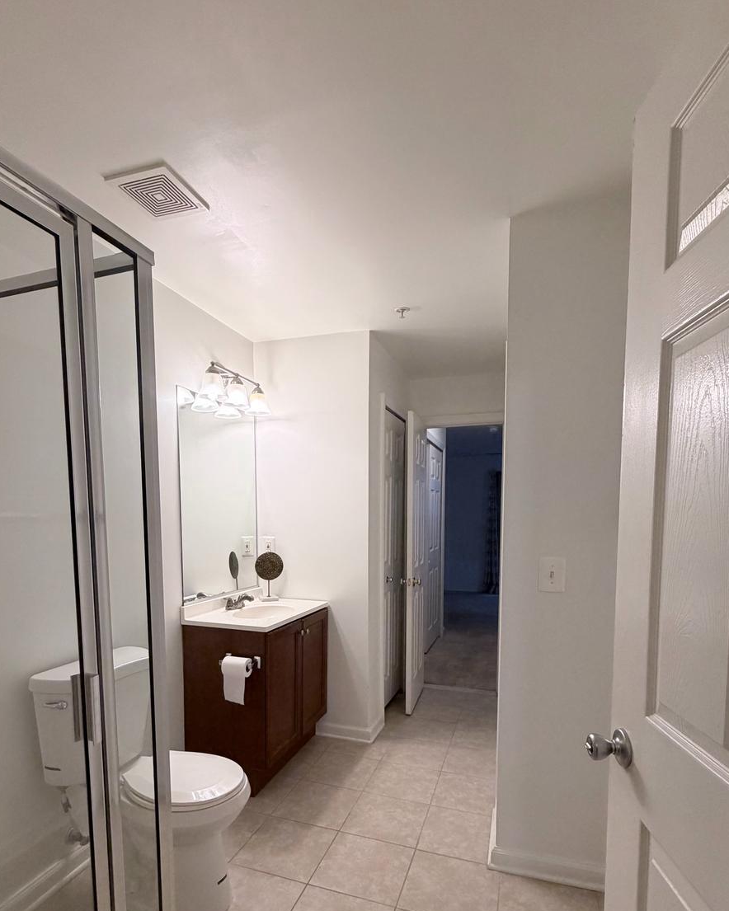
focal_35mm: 19
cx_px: 350
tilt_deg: -4.9
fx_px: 512
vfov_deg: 81.8
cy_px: 566
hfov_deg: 70.8
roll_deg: +0.4
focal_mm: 2.22
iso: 250
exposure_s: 1/120
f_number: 2.2
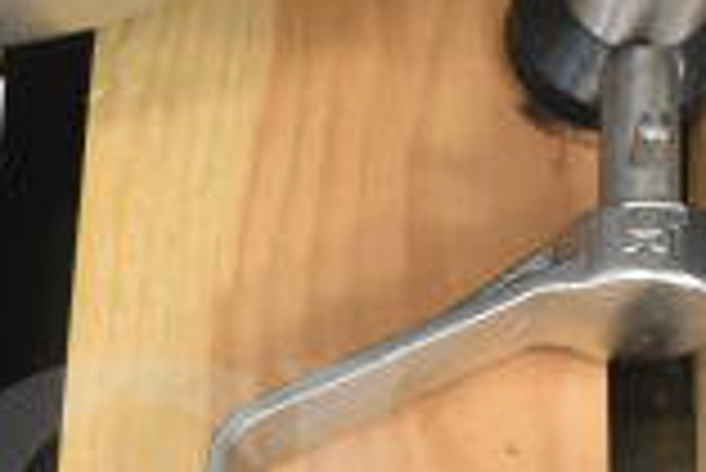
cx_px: 0
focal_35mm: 105
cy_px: 717
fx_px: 2061
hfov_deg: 18.9
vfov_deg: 12.4
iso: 1600
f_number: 3.5
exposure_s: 1/50
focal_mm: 18
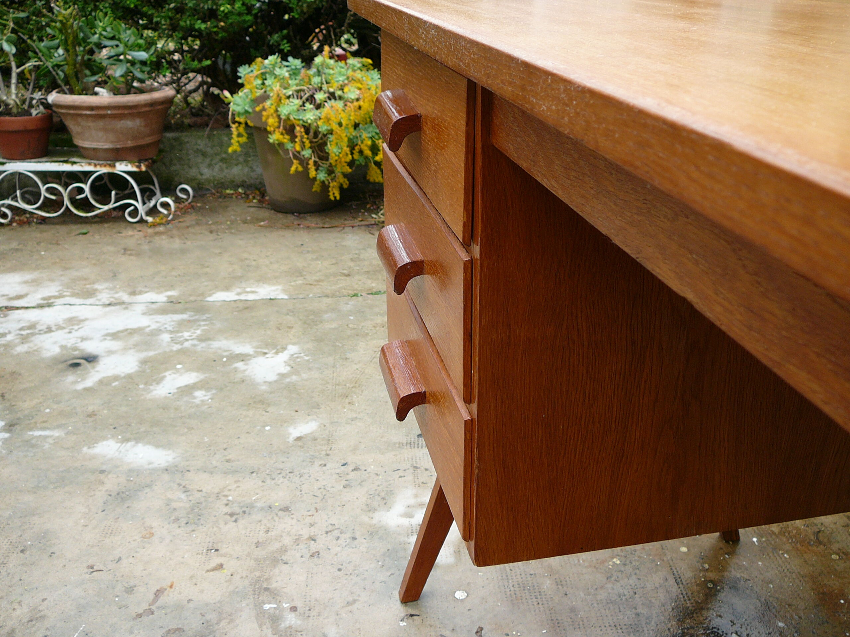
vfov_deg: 40.7
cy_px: 318
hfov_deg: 52.6
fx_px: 859
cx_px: 425
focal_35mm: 35
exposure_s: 1/200
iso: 80
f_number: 2.8
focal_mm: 5.2
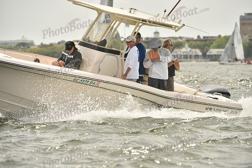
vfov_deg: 4.7
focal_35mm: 290
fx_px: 2030
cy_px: 84
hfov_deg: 7.1
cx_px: 126
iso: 320
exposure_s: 1/1250
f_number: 7.1
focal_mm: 290
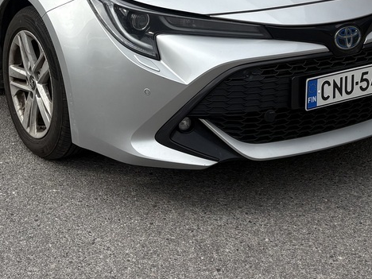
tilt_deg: -7.2
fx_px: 860
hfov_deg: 24.3
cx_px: 114
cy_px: -83
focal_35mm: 80
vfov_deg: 17.3
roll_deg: -0.4
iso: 50
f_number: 1.6
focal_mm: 5.96
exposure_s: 1/1587
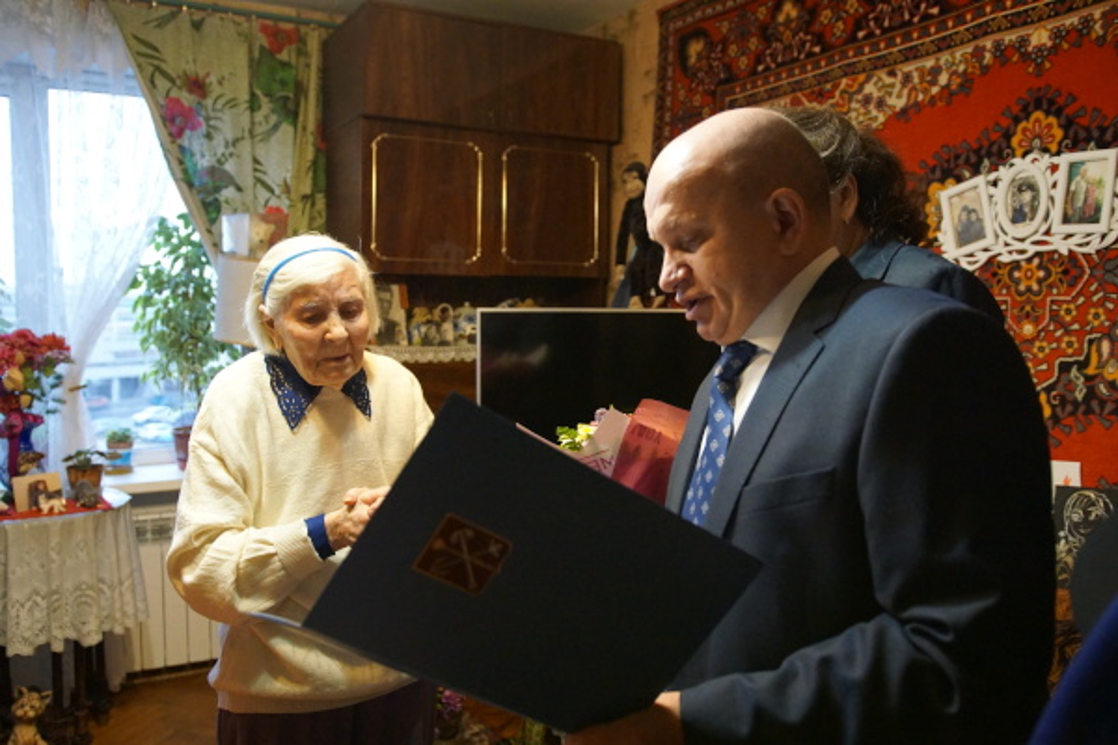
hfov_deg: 67.4
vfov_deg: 47.9
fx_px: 838
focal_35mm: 27
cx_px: 559
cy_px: 372
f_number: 2.2
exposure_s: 1/160
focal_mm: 18
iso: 3200
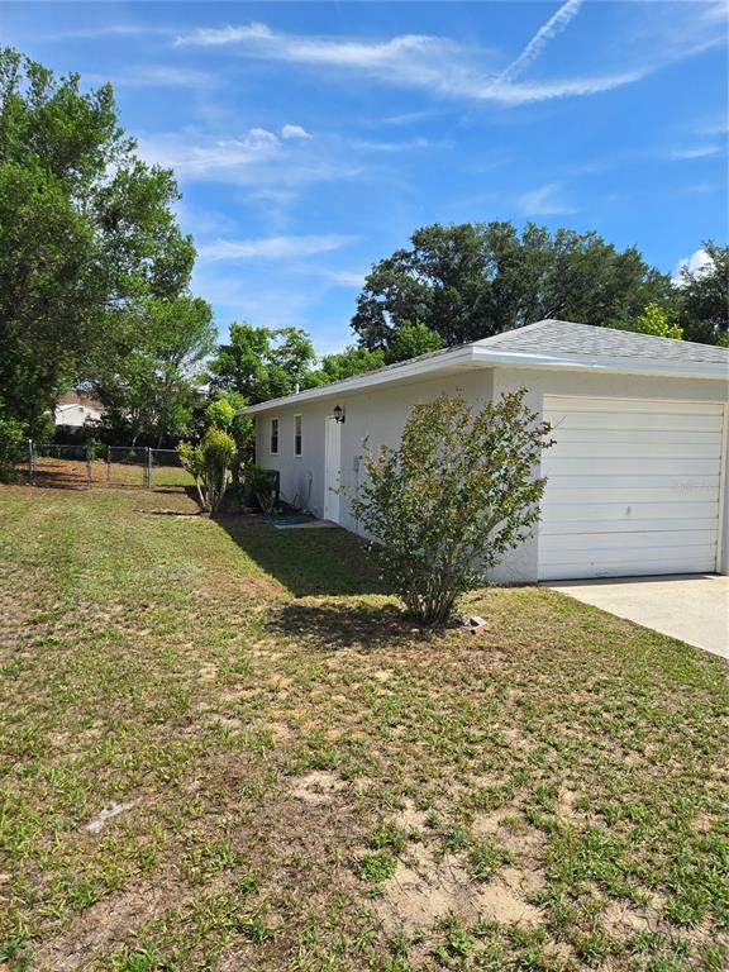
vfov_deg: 73.9
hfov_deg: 58.9
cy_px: 486
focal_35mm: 23
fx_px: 646
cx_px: 364
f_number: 1.8
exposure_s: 1/1824
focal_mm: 5.4
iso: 25
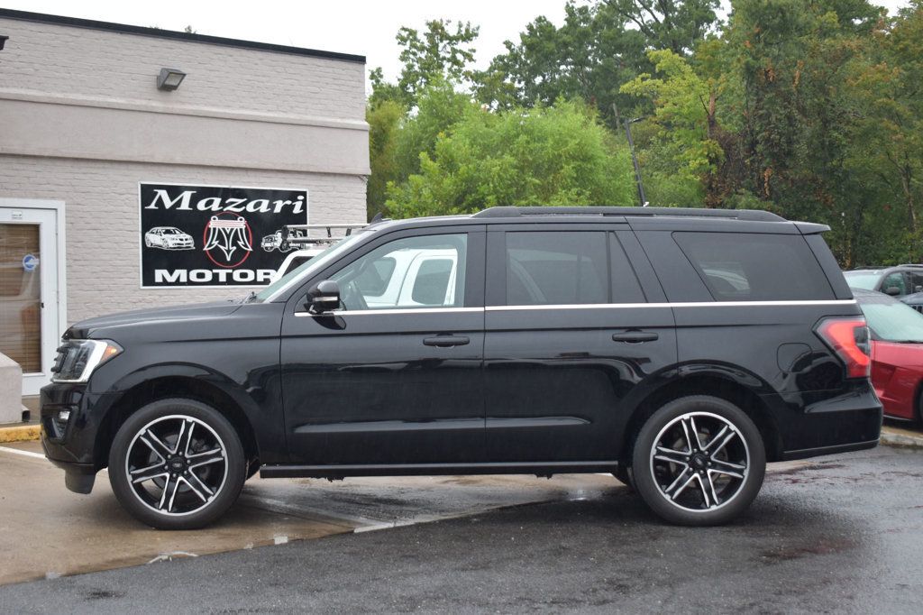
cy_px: 308
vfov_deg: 23.8
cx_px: 462
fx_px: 1461
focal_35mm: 57
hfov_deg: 35.1
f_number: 4.8
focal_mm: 38
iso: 200
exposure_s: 1/125
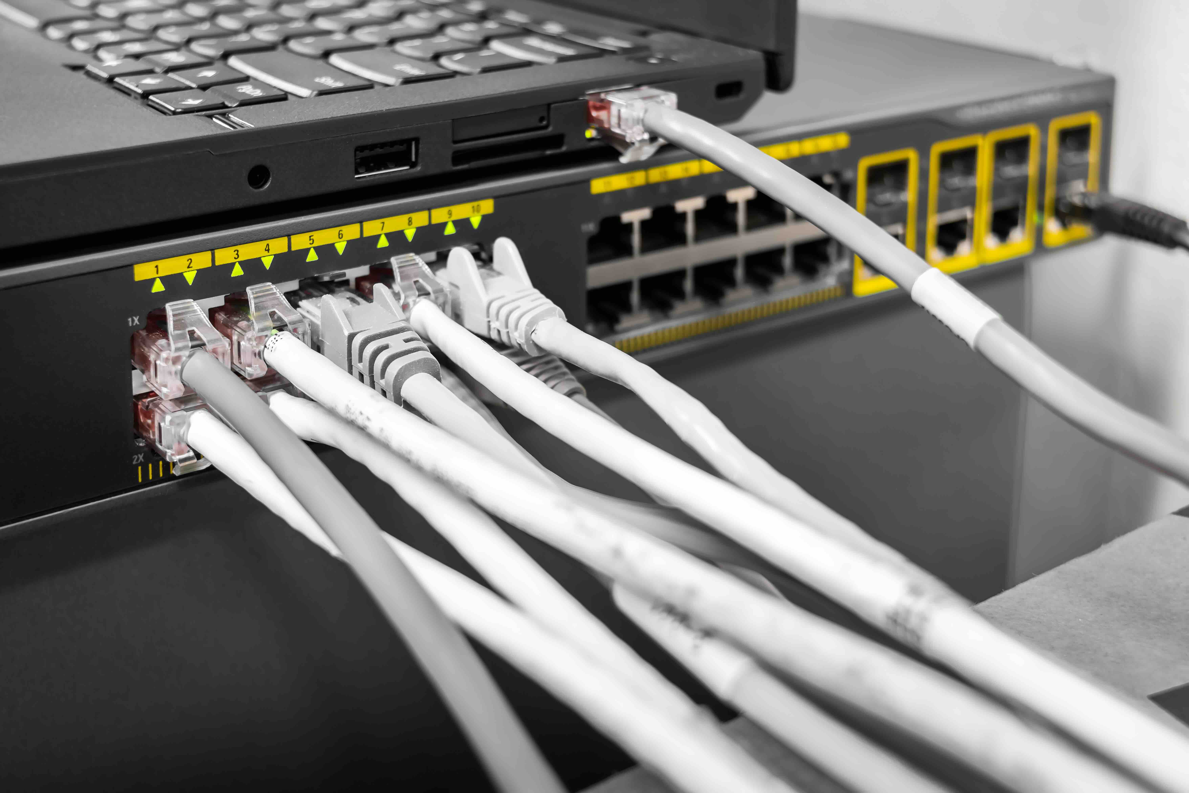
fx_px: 1354
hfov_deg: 47.4
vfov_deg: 32.6
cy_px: 396
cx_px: 594
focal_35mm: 41
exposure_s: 1/8
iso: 200
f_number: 4
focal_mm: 27
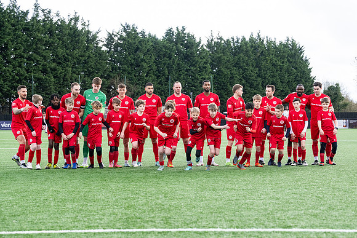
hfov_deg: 25.6
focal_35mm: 79
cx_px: 188
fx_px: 785
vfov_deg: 17.2
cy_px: 128
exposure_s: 1/1600
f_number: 4
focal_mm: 70
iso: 800
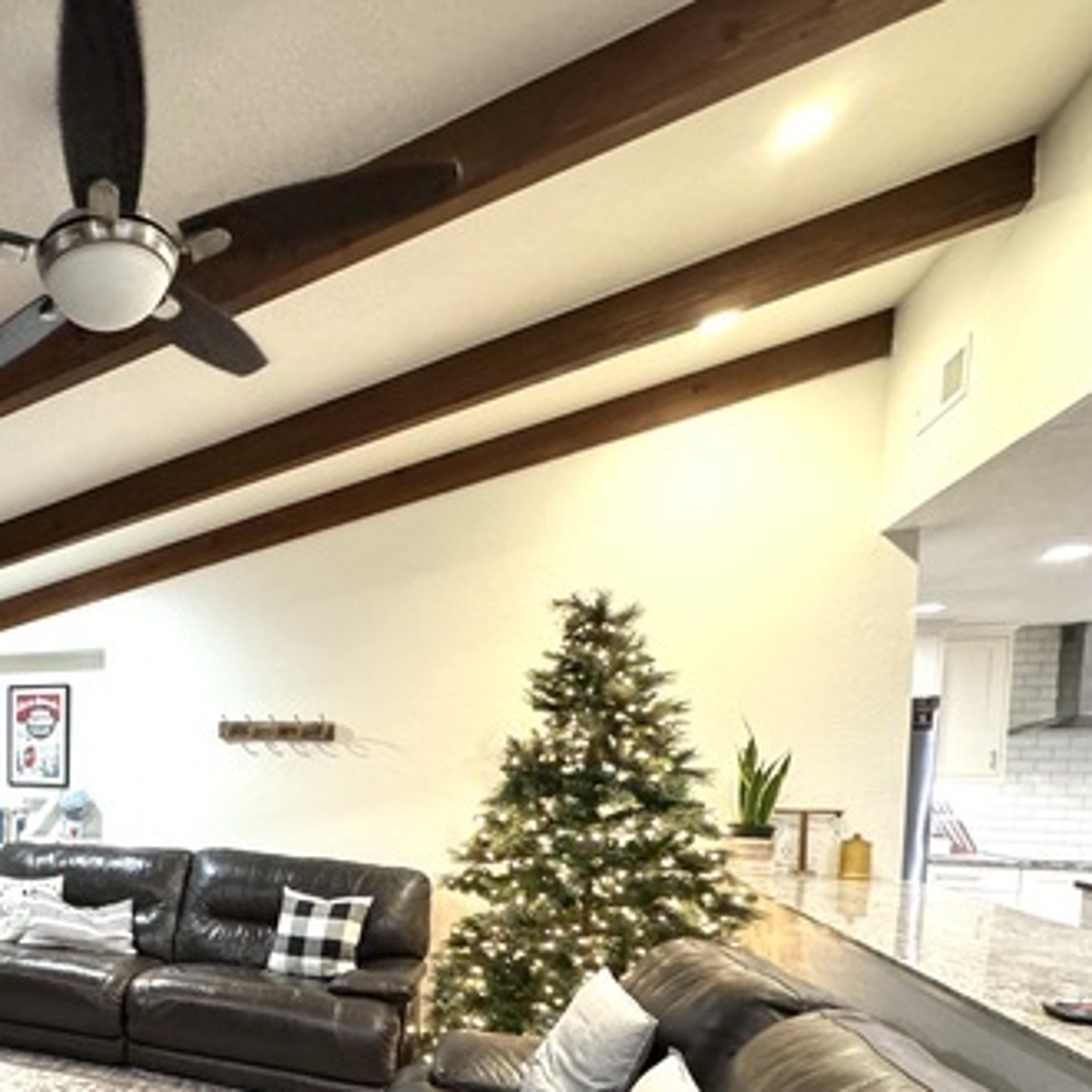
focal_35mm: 25
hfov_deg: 53.8
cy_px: 804
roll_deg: -0.7
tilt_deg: -3.6
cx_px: 81
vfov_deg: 59.9
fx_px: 892
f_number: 2.2
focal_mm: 2.22
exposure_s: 1/60
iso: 800
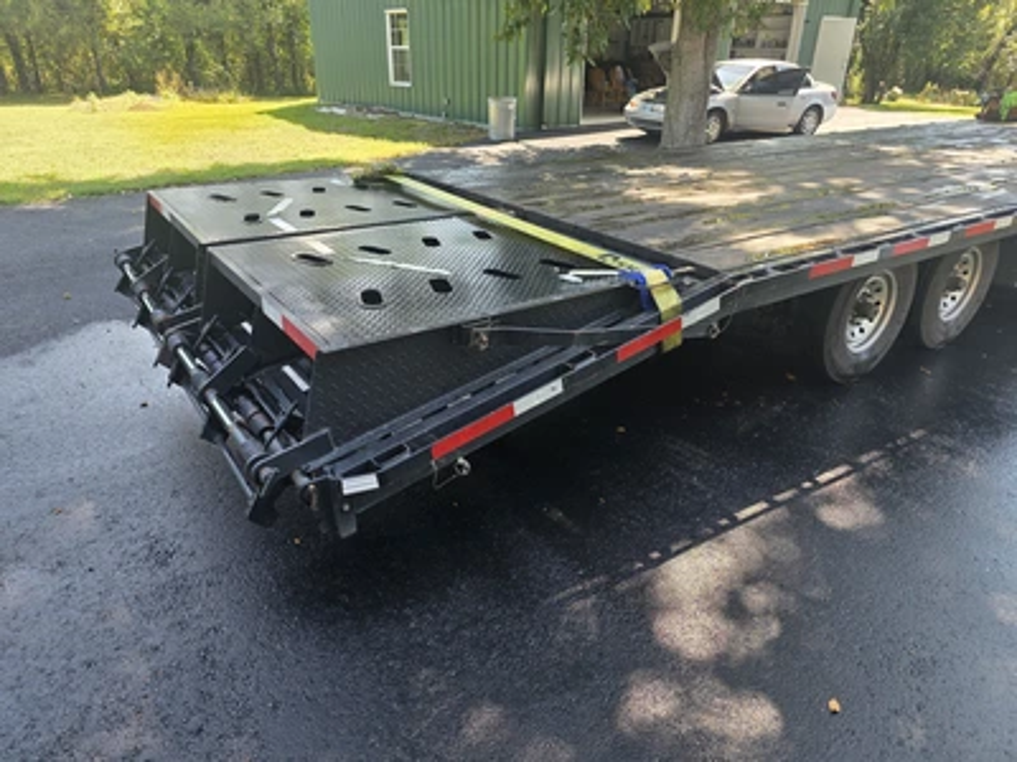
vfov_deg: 58.9
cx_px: 508
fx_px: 676
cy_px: 381
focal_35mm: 23
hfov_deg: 73.9
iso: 50
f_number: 1.7
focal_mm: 6.3
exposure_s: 1/359
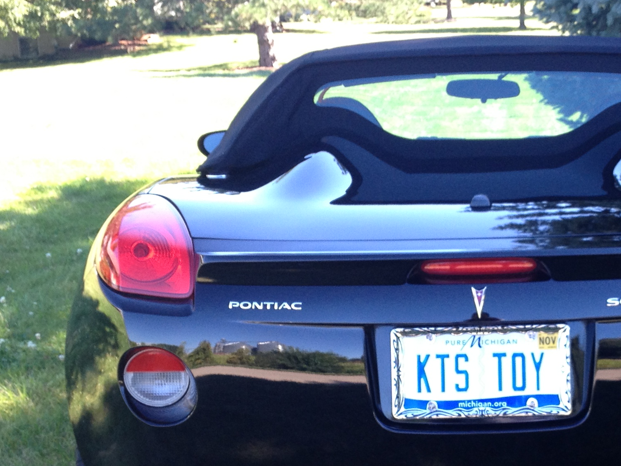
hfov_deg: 25.3
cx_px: 479
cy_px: 339
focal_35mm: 76
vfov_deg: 19.3
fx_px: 1363
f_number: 2.4
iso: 50
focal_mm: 4.28
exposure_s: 1/120
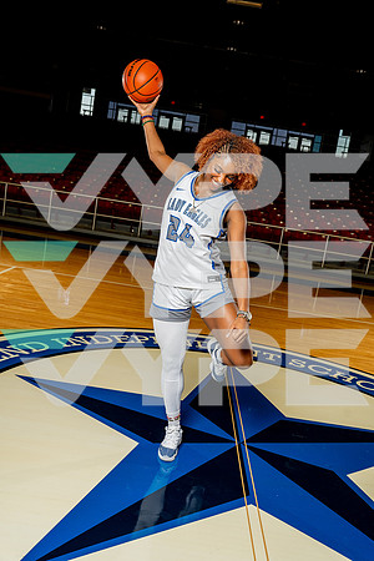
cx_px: 187
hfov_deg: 40.0
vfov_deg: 57.2
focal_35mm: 33
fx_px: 514
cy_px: 280
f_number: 5.6
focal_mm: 33
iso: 640
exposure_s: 1/250
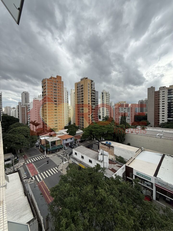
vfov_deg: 102.1
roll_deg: +1.2
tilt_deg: -1.0
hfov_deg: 85.7
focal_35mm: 14
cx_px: 86
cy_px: 116
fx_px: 93
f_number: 2.2
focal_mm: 2.22
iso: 50
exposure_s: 1/751
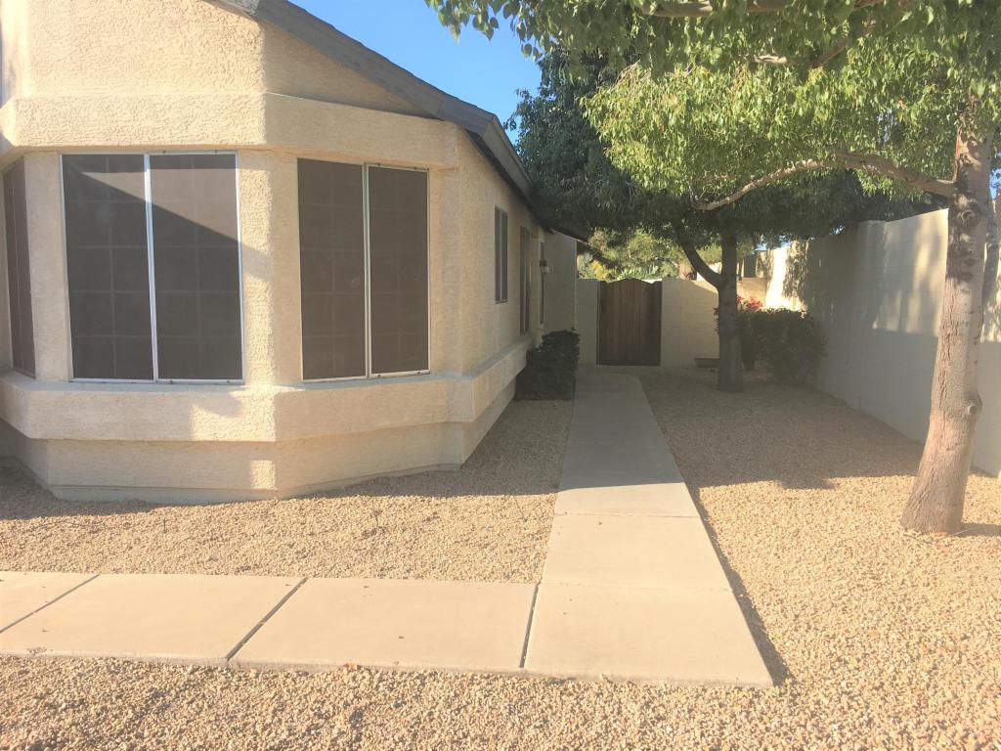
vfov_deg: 48.2
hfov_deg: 61.7
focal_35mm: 29
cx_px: 500
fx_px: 839
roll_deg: -0.4
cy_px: 376
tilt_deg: -4.7
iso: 25
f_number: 2.2
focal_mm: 4.15
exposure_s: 1/674
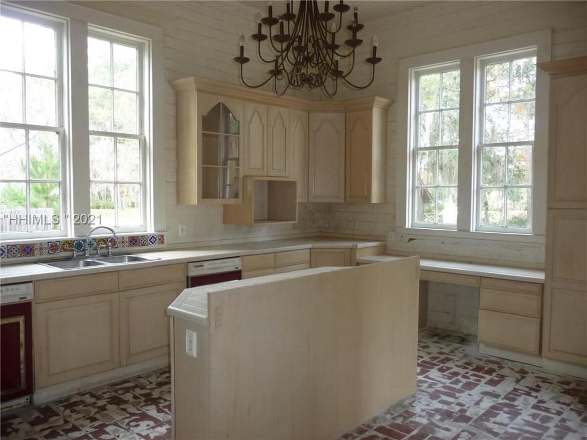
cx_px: 294
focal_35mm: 28
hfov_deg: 63.4
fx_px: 475
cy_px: 220
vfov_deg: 49.7
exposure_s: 1/30
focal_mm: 4.7
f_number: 3.3
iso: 160
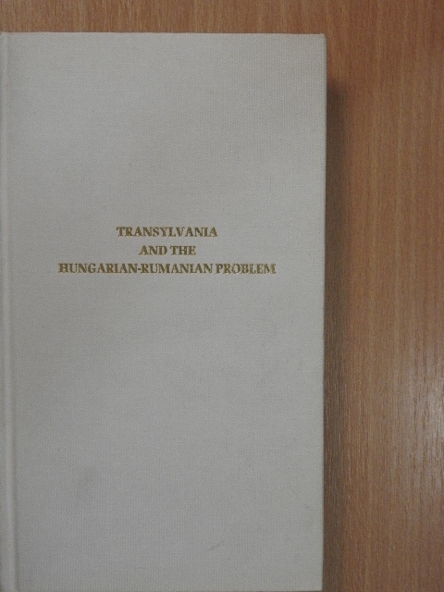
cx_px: 222
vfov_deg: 52.6
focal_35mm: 35
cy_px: 296
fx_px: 599
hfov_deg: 40.7
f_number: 3.8
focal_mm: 6.3
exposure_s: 1/80
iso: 560
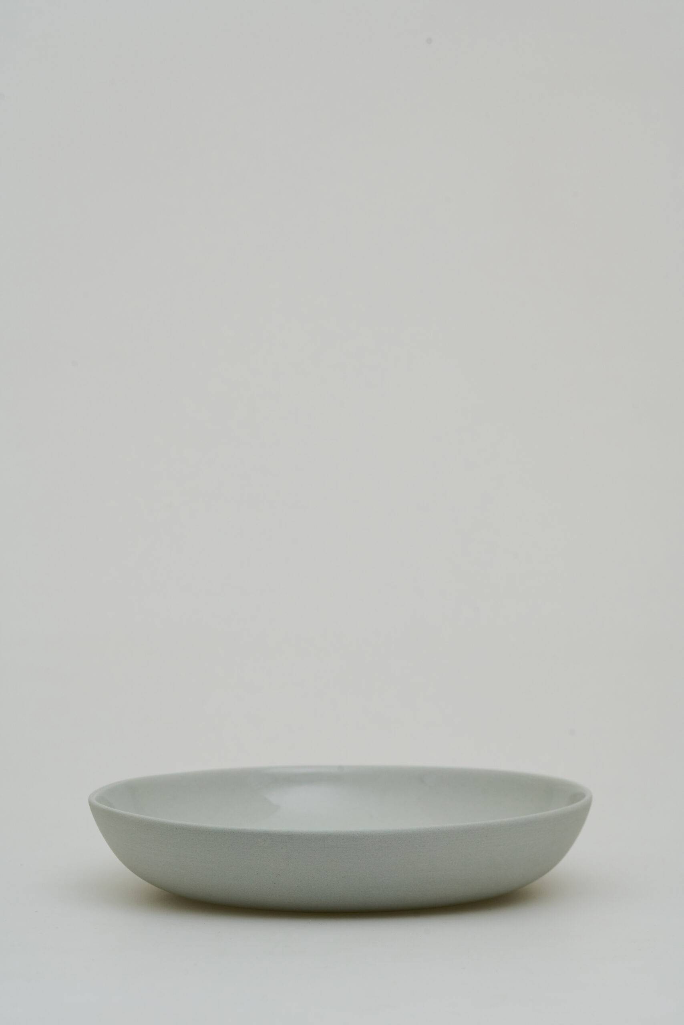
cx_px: 342
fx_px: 2563
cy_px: 512
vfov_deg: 22.6
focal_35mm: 90
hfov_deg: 15.2
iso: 500
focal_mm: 90
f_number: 11
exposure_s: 1/100
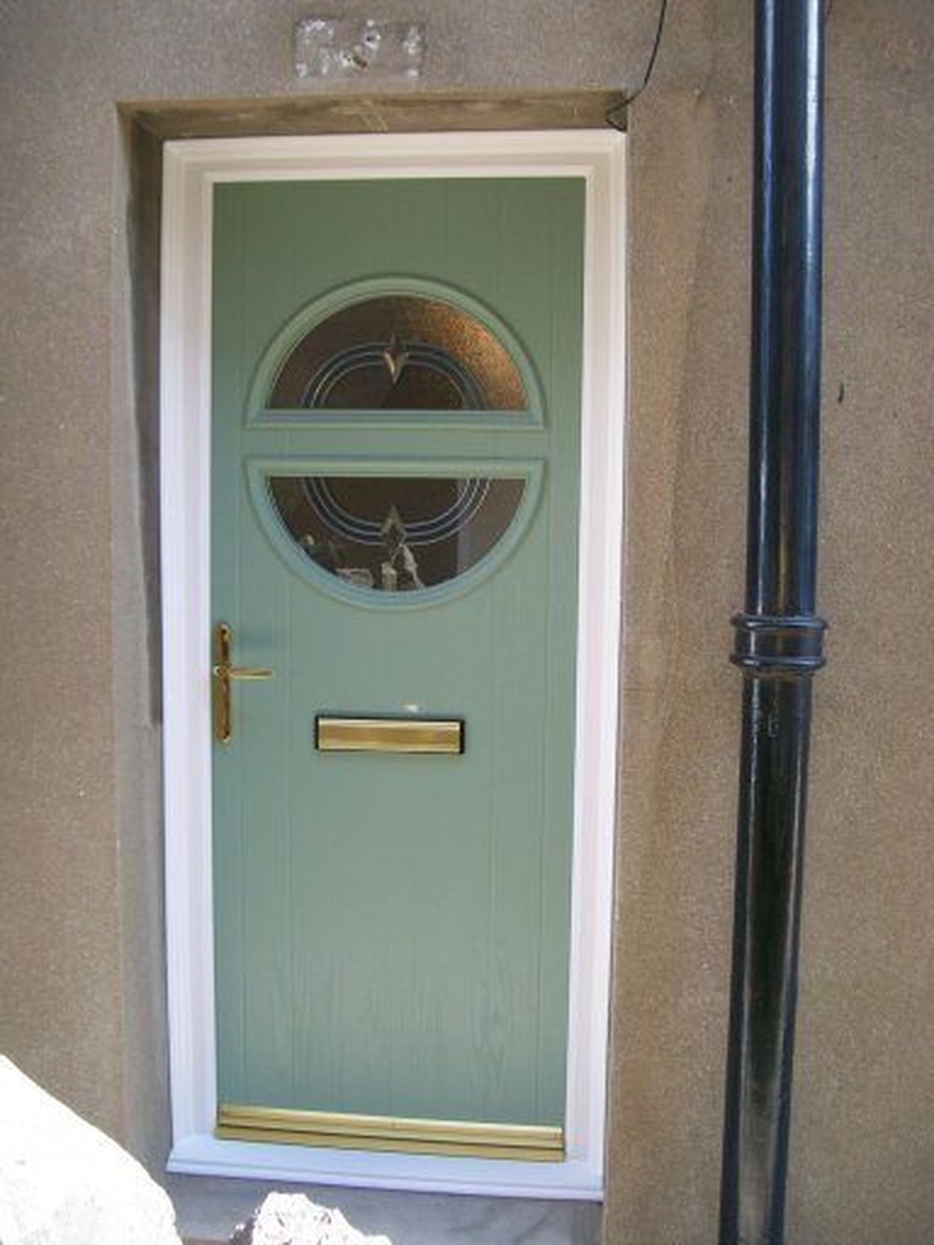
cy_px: 622
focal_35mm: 36
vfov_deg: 51.4
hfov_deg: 39.7
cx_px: 467
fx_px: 1295
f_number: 2.7
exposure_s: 1/176
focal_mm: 6
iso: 80
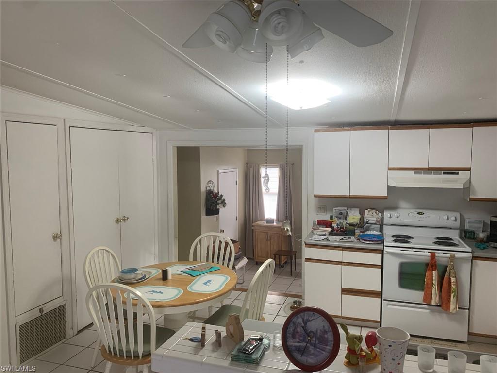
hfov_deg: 67.3
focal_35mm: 26
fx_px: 373
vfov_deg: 53.1
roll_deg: -0.5
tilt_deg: -4.5
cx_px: 248
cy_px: 186
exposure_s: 1/60
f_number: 1.8
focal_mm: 4.25
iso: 100
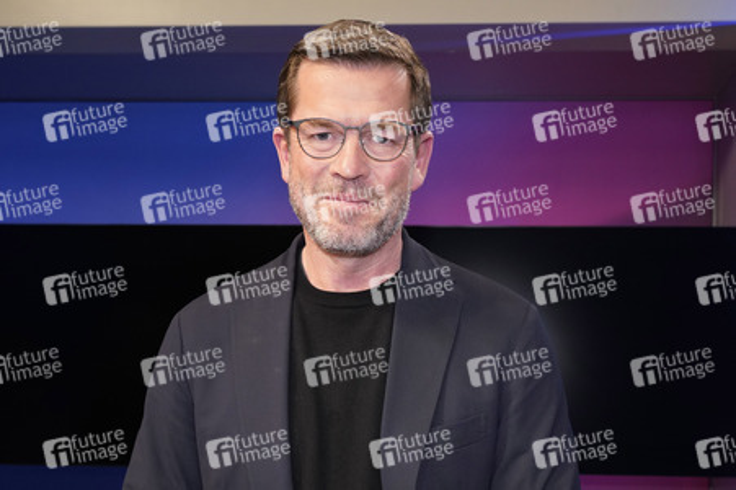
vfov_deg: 42.3
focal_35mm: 31
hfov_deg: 60.3
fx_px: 633
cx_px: 368
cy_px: 245
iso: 2000
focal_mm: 31
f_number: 5
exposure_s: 1/125
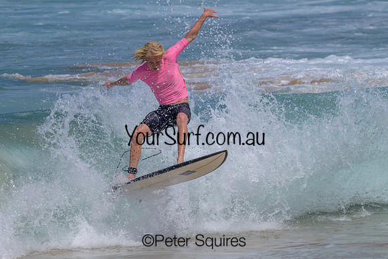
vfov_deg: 2.9
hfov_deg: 4.4
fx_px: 5096
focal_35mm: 473
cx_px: 199
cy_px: 99
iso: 400
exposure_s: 1/2000
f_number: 11
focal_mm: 350
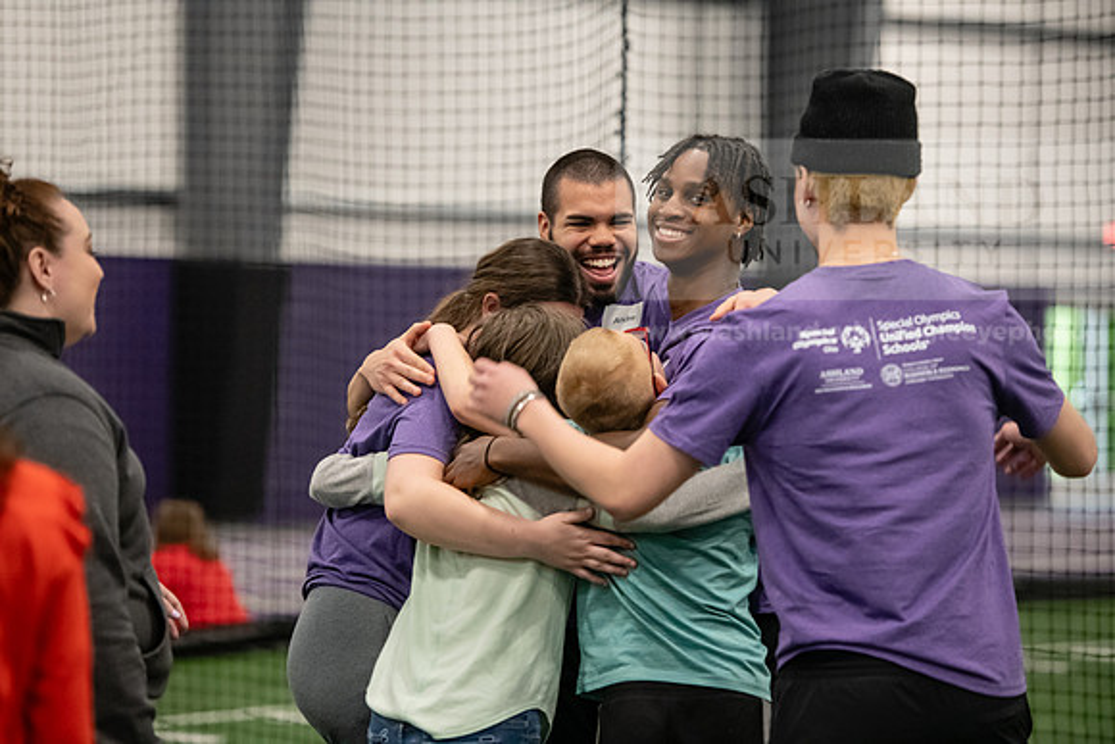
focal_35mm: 140
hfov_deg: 14.7
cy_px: 372
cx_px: 558
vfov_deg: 9.8
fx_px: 4337
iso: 4000
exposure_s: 1/320
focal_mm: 140
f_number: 3.2
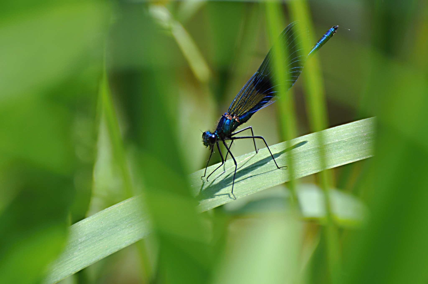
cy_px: 142
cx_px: 214
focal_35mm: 450
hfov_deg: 4.6
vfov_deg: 3.0
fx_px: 5343
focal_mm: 300
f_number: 8
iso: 200
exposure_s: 1/250
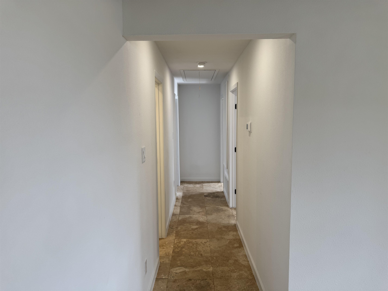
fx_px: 269
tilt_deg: -5.7
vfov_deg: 56.8
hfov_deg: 71.6
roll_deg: +1.1
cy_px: 146
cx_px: 194
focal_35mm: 24
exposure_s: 1/120
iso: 50
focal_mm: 6.76
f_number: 1.78
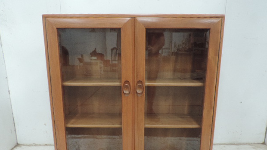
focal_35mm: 27
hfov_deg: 69.8
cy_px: 98
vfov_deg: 42.4
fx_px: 191
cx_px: 136
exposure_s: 1/15
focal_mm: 4.3
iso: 400
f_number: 3
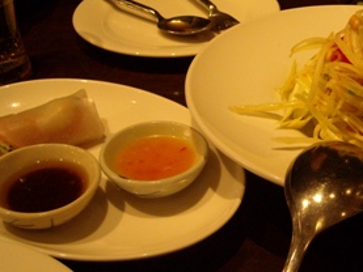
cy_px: 120
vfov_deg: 24.8
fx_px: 619
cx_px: 271
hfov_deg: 32.1
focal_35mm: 59
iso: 295
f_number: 2.8
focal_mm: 5.7
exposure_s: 1/60
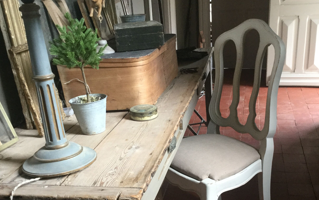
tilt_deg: -24.8
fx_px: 383
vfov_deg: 28.8
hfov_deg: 45.3
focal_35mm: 44
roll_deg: +4.1
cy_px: 149
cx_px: 159
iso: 64
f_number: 2.4
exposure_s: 1/33
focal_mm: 3.3
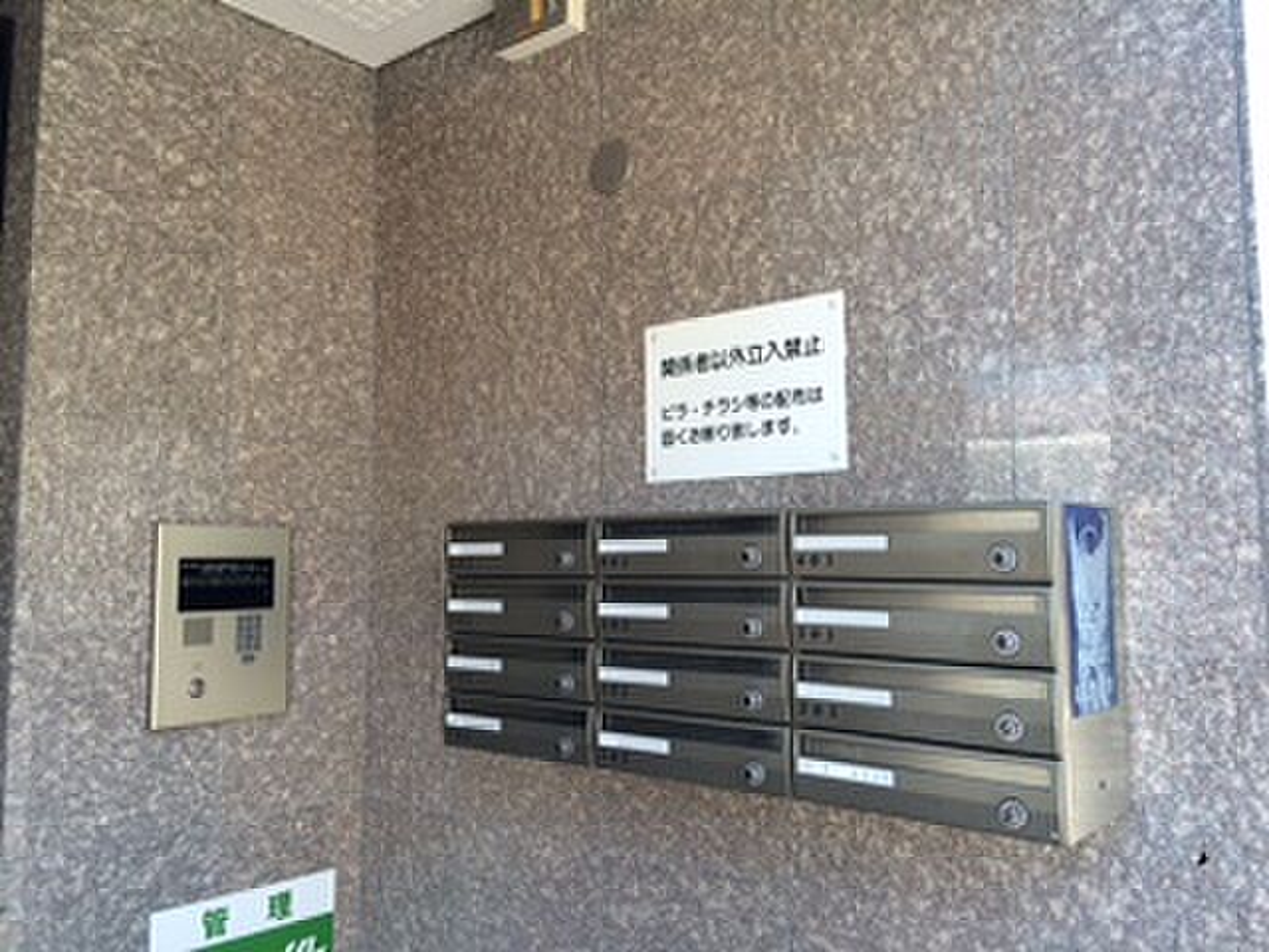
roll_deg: +0.0
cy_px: 476
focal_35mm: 29
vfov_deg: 48.2
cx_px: 634
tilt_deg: +4.1
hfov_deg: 61.7
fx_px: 1063
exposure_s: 1/190
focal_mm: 4.15
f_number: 2.2
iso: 32
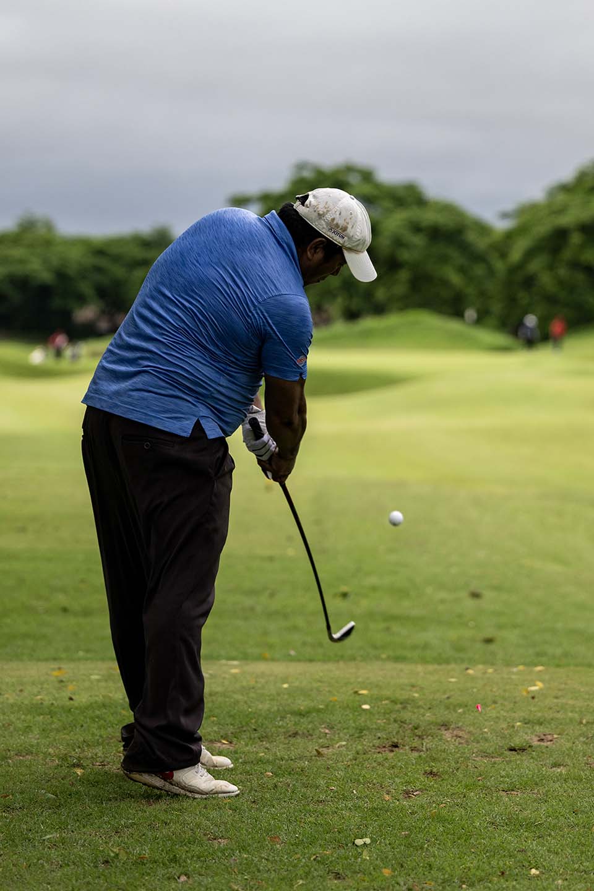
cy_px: 446
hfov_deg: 14.1
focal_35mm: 97
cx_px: 297
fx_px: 2401
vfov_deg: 21.0
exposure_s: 1/2500
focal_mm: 97
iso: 450
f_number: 2.8
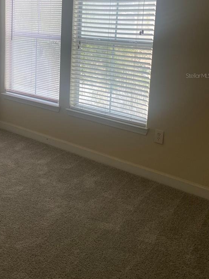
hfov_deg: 33.4
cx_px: 44
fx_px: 338
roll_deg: -1.8
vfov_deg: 43.6
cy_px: 75
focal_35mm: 42
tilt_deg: -7.0
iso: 32
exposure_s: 1/276
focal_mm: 4.25
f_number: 1.8
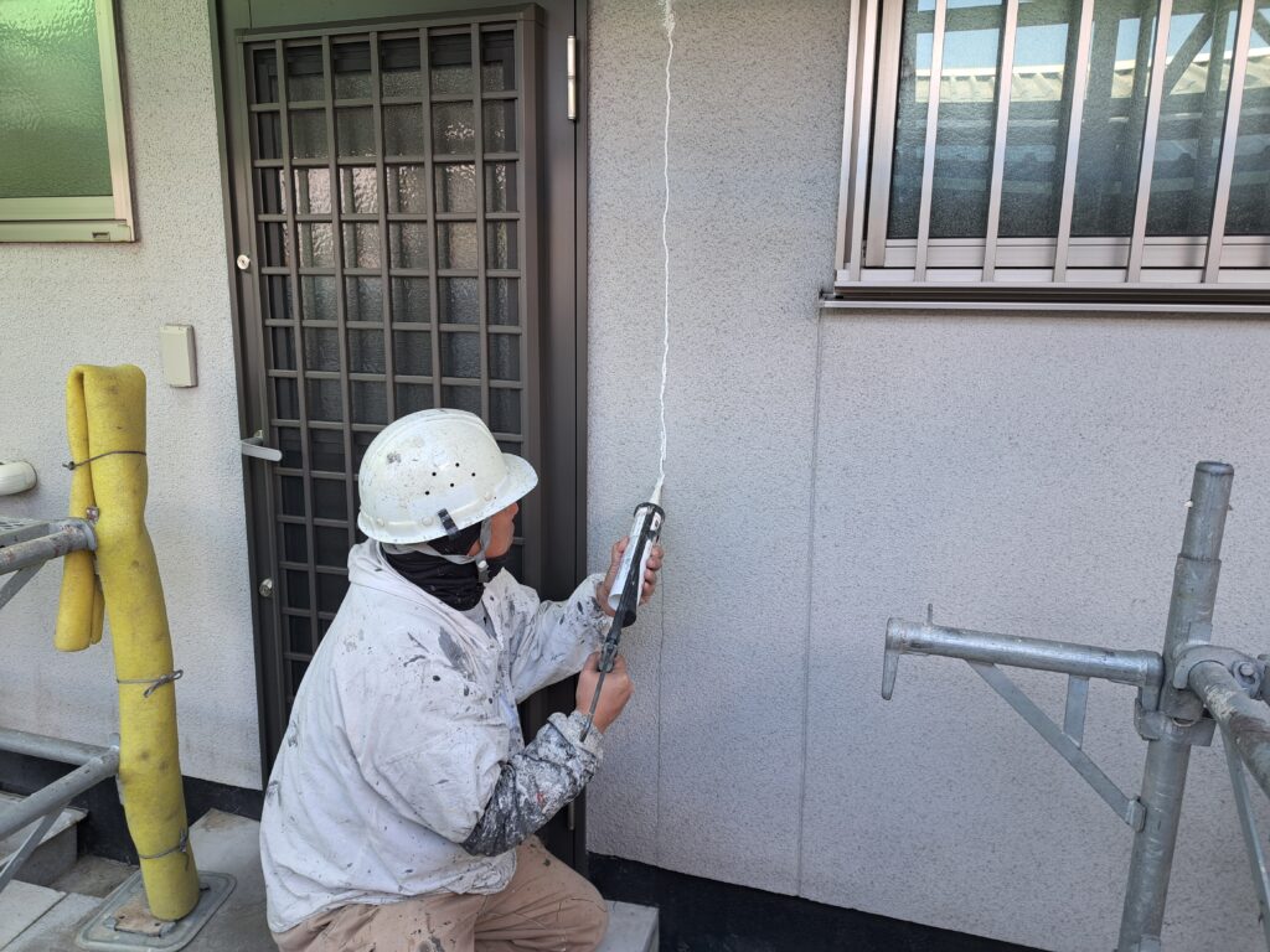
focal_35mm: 24
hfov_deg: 71.6
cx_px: 635
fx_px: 881
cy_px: 476
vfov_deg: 56.8
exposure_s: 1/50
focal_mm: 5.23
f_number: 1.8
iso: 50
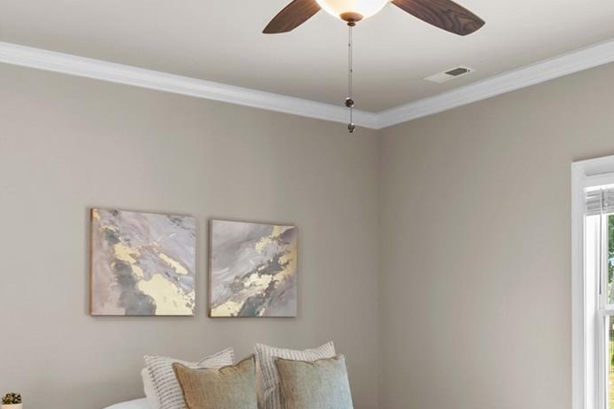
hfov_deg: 40.6
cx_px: 467
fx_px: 802
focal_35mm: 47
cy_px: 306
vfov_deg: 28.3
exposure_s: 1/5
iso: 100
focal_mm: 16
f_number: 8
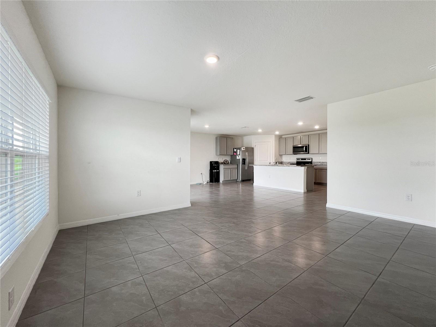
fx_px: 164
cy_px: 164
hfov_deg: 106.2
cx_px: 218
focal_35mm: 13
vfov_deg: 89.9
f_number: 1.8
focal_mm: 1.57
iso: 125
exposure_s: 1/120
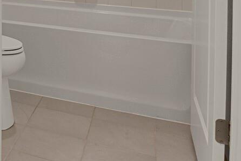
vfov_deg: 19.7
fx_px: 408
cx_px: -147
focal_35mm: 61
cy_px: -69
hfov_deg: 23.7
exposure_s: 1/2.5
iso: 250
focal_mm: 17
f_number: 6.3
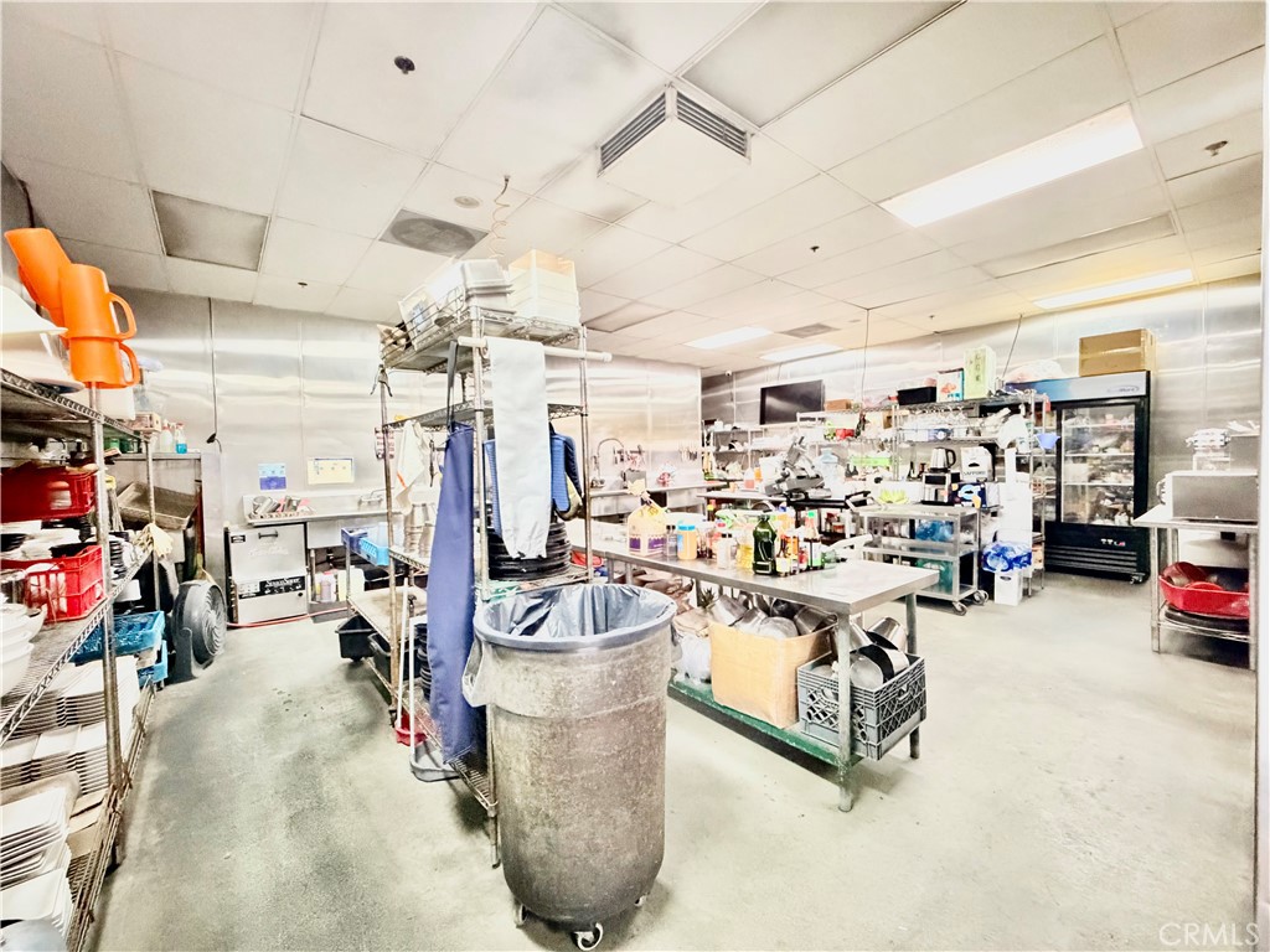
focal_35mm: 14
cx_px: 635
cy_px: 476
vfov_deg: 85.7
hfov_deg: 102.1
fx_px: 514
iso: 2000
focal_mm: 2.22
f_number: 2.2
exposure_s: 1/30
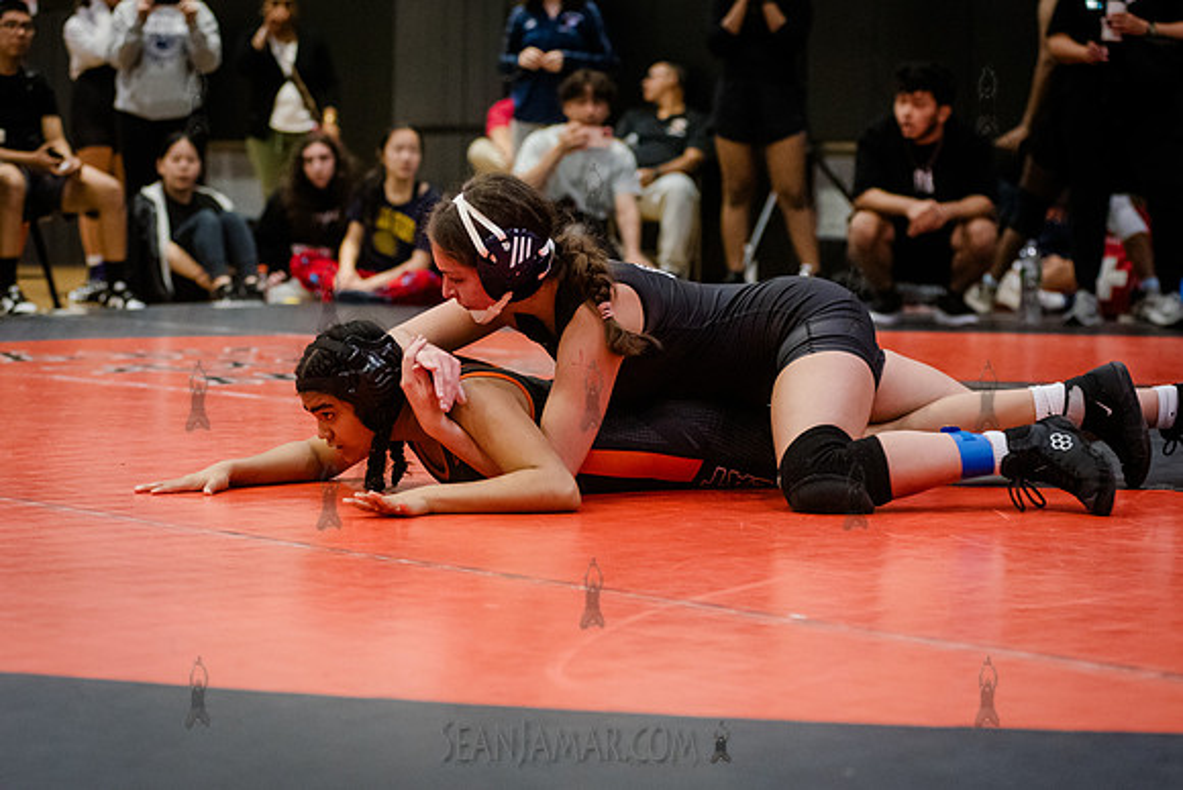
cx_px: 560
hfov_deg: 20.3
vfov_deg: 13.6
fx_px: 3311
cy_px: 393
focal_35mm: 101
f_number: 3.5
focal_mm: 92
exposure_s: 1/400
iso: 8000
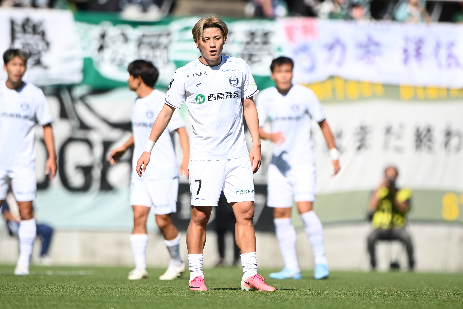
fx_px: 9645
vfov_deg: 1.8
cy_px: 154
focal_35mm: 750
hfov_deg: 2.7
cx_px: 232
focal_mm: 500
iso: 200
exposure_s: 1/2000
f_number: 4
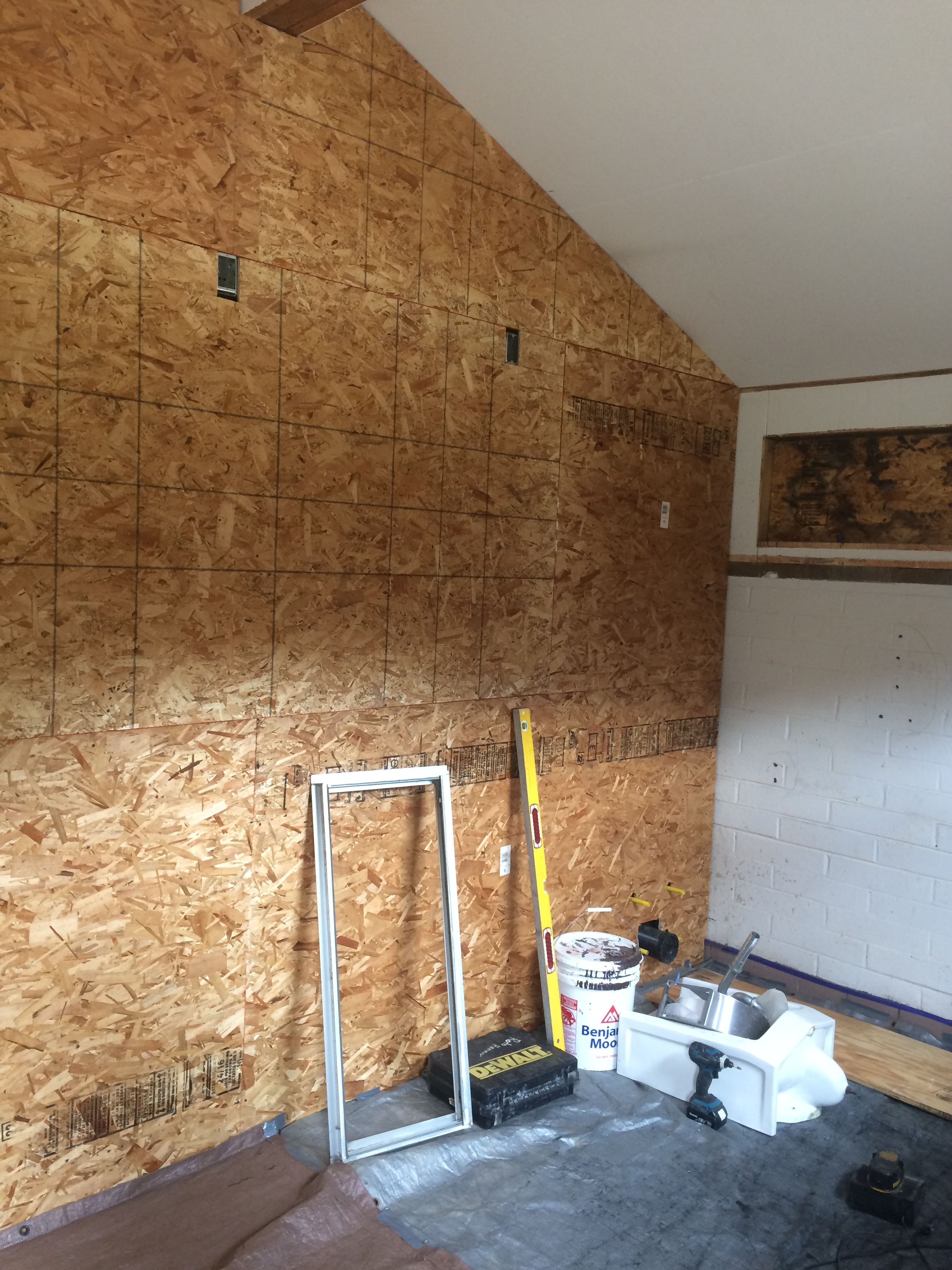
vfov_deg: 61.7
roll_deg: -1.2
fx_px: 1063
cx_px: 476
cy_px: 635
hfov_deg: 48.2
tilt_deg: -4.9
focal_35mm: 29
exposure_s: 1/30
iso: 100
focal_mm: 4.15
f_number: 2.2
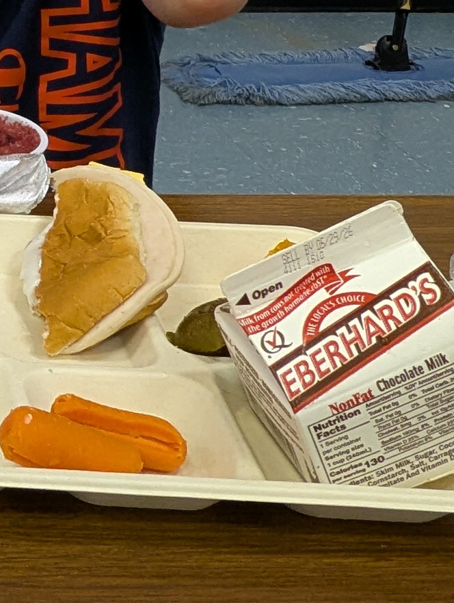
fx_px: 1291
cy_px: -16
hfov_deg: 17.2
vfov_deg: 24.9
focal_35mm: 74
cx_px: -297
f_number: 2.2
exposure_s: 1/40
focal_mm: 2.35
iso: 130
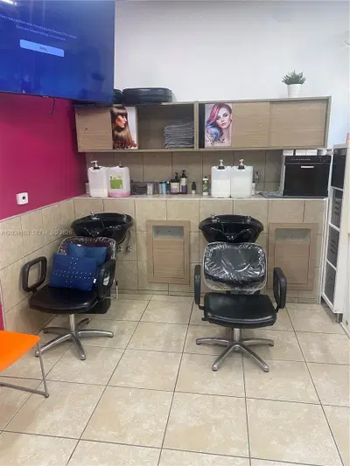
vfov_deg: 67.3
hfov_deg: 53.1
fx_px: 350
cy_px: 233
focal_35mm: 26
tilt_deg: -13.0
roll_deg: +0.1
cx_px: 175
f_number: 1.8
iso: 80
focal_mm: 4.25
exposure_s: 1/60
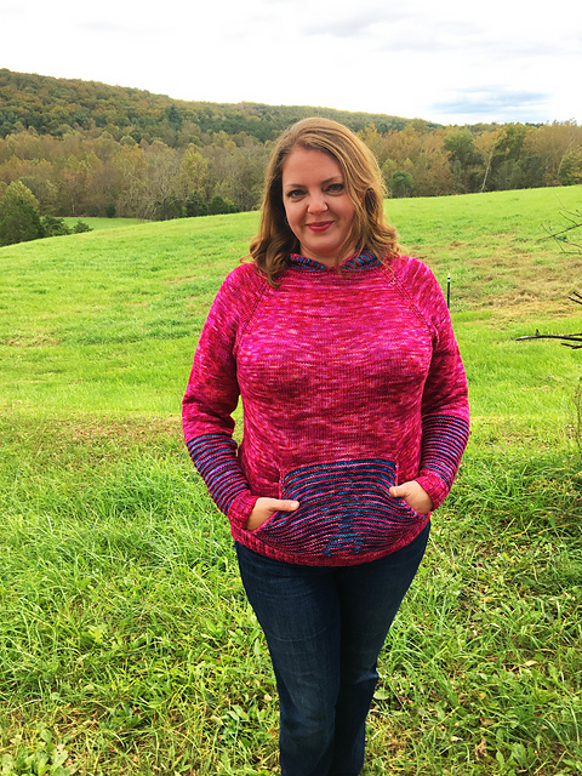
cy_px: 388
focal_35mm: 29
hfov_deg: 48.2
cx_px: 291
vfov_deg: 61.7
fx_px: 650
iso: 25
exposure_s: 1/240
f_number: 2.2
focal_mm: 4.15
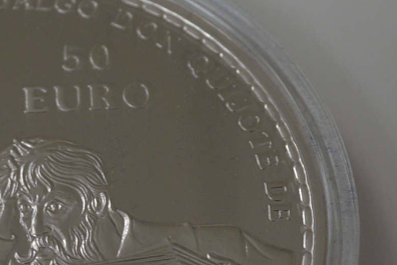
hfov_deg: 13.5
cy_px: 188
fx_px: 1665
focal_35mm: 151
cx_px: 62
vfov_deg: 9.1
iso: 400
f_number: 5
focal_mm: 32
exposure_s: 1/100
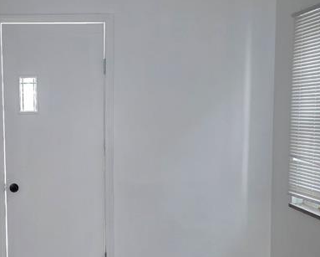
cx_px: 48
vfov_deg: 25.4
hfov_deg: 30.4
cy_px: 158
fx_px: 569
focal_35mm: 60
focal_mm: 6.3
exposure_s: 1/120
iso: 1250
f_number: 1.7
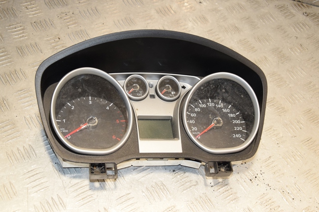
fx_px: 465
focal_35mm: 52
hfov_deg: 37.9
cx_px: 160
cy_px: 106
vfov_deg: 25.7
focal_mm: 35
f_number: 6.3
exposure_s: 1/200
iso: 800
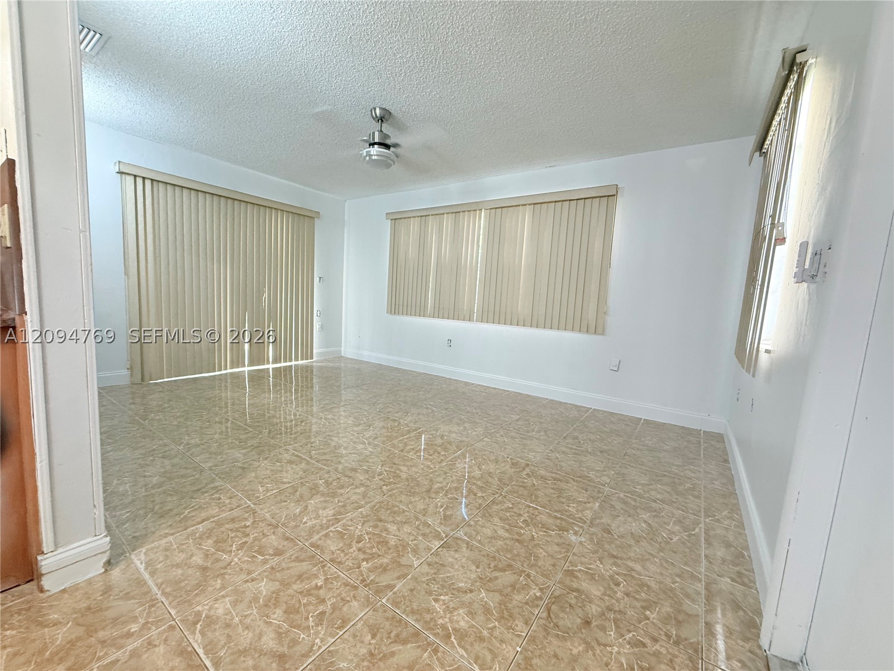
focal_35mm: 14
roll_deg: -2.8
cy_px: 336
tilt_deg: -6.0
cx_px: 447
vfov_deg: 85.7
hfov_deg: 102.1
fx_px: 362
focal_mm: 2.22
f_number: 2.2
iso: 320
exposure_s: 1/60
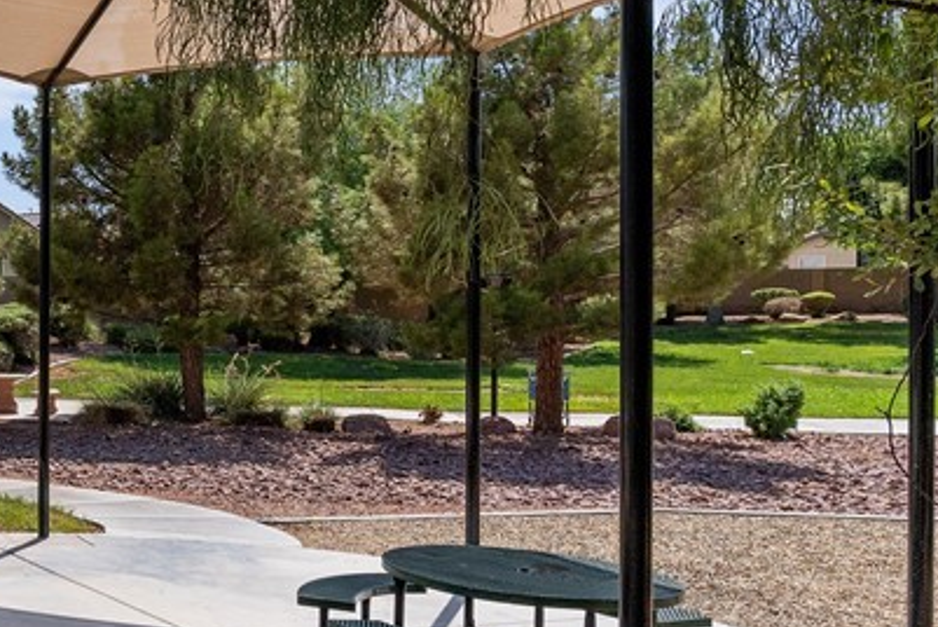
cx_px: -299
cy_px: 309
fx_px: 1199
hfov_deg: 31.9
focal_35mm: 46
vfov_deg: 29.3
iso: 1000
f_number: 7.1
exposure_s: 1/4000
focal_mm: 17
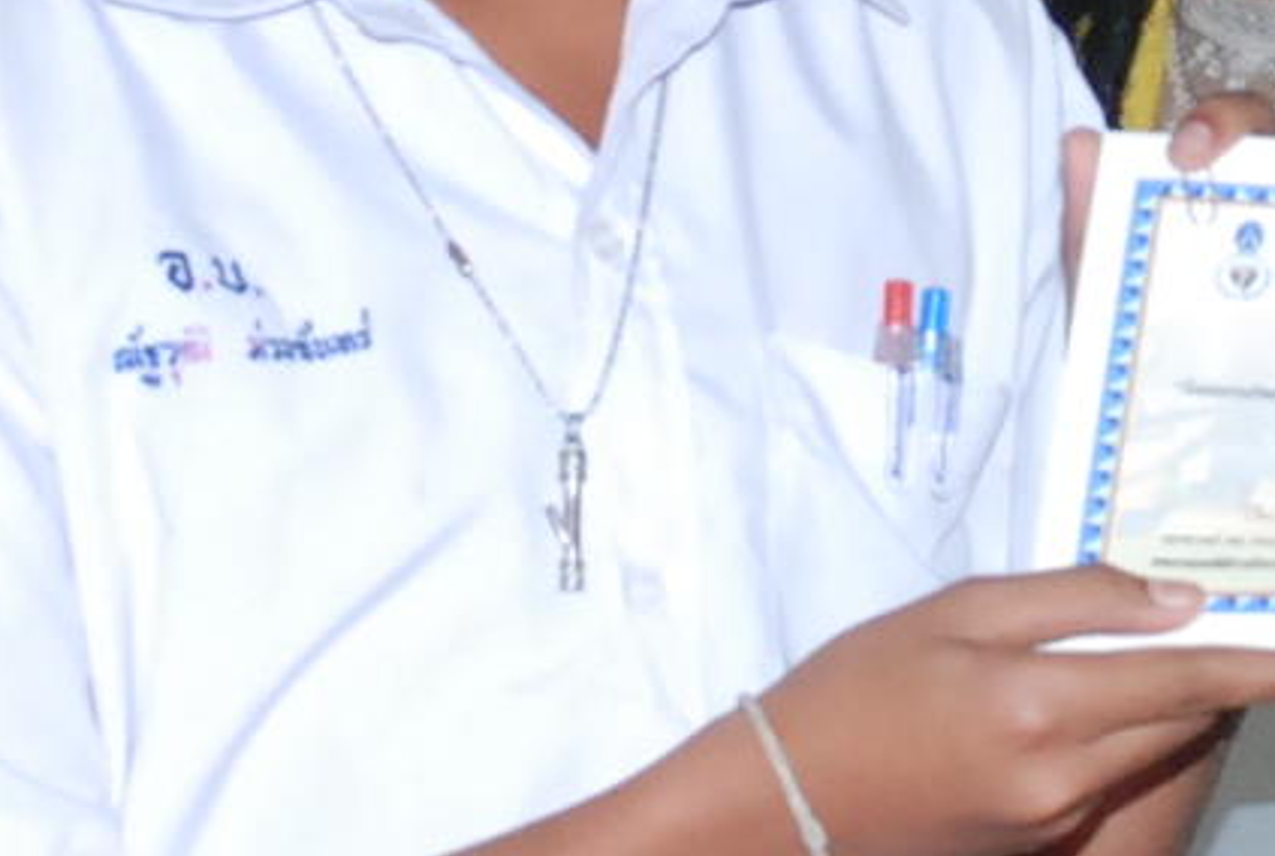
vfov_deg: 3.5
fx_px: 13842
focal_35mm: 390
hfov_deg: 5.3
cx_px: 1317
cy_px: -265
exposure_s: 1/200
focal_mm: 38
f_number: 8
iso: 1000
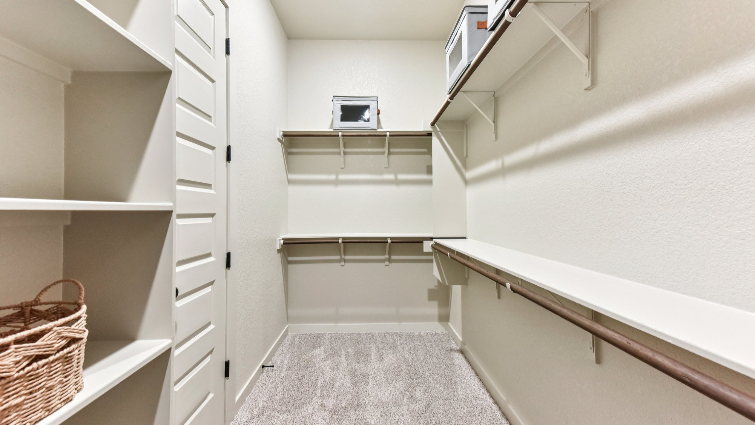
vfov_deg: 70.5
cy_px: 215
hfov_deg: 103.0
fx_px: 300
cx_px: 372
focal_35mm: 15
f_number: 8
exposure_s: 1/15
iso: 1600
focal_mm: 14
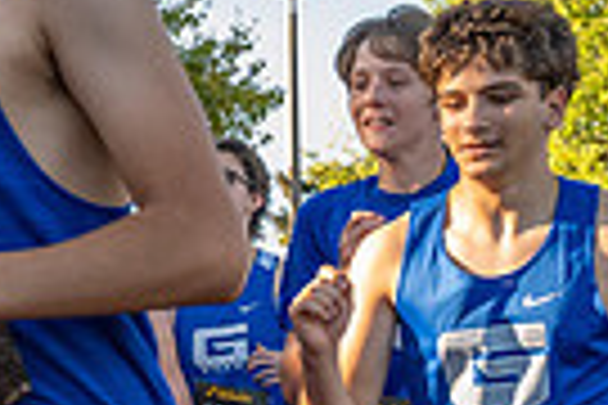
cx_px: -184
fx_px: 2195
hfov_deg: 15.0
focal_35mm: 130
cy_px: 439
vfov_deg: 10.4
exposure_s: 1/800
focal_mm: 24
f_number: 5.6
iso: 1100
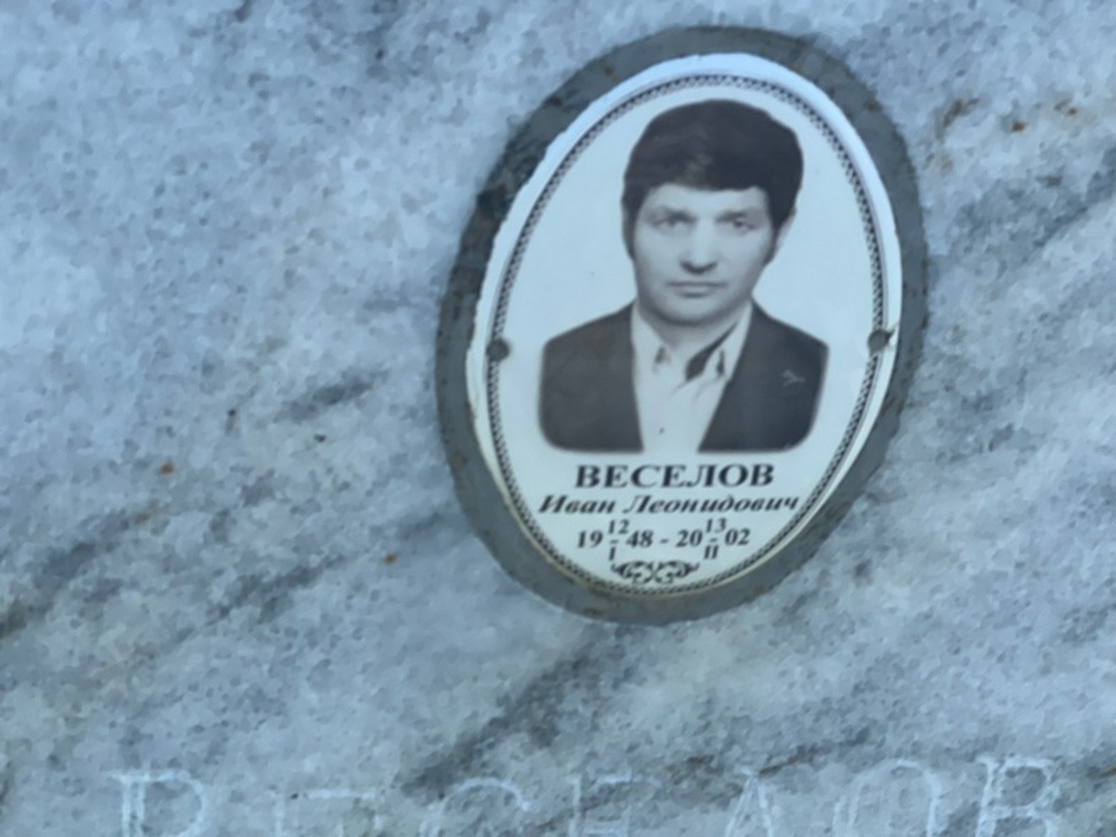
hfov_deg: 25.3
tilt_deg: -22.8
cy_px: 418
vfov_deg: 19.1
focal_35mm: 77
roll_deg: -7.8
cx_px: 558
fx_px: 2482
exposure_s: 1/235
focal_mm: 9
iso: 32
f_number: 2.8
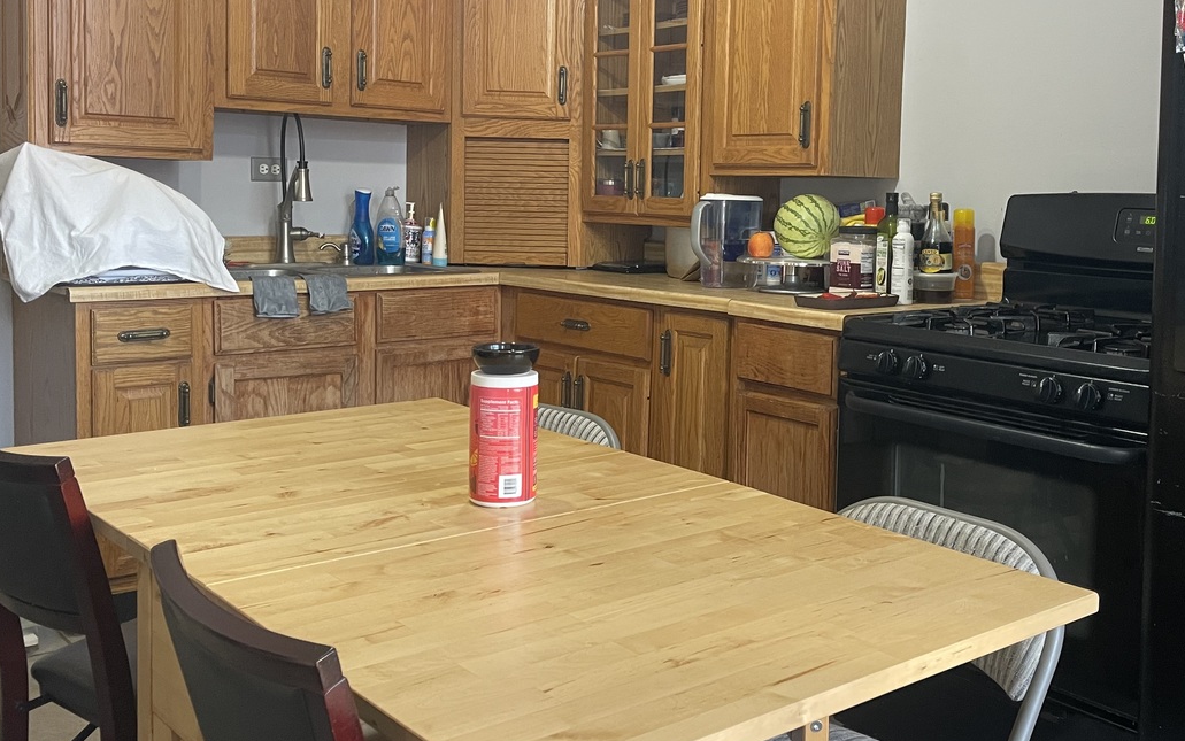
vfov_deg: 34.3
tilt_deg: -4.1
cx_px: 708
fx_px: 1195
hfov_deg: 52.4
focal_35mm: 37
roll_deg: -1.7
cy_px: 270
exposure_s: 1/60
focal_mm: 5.1
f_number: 1.6
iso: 250
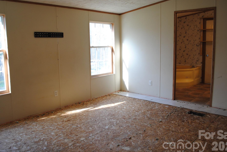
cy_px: 68
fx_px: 196
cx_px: 109
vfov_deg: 42.4
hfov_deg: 60.2
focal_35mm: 31
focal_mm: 18
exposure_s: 1/60
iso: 200
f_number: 4
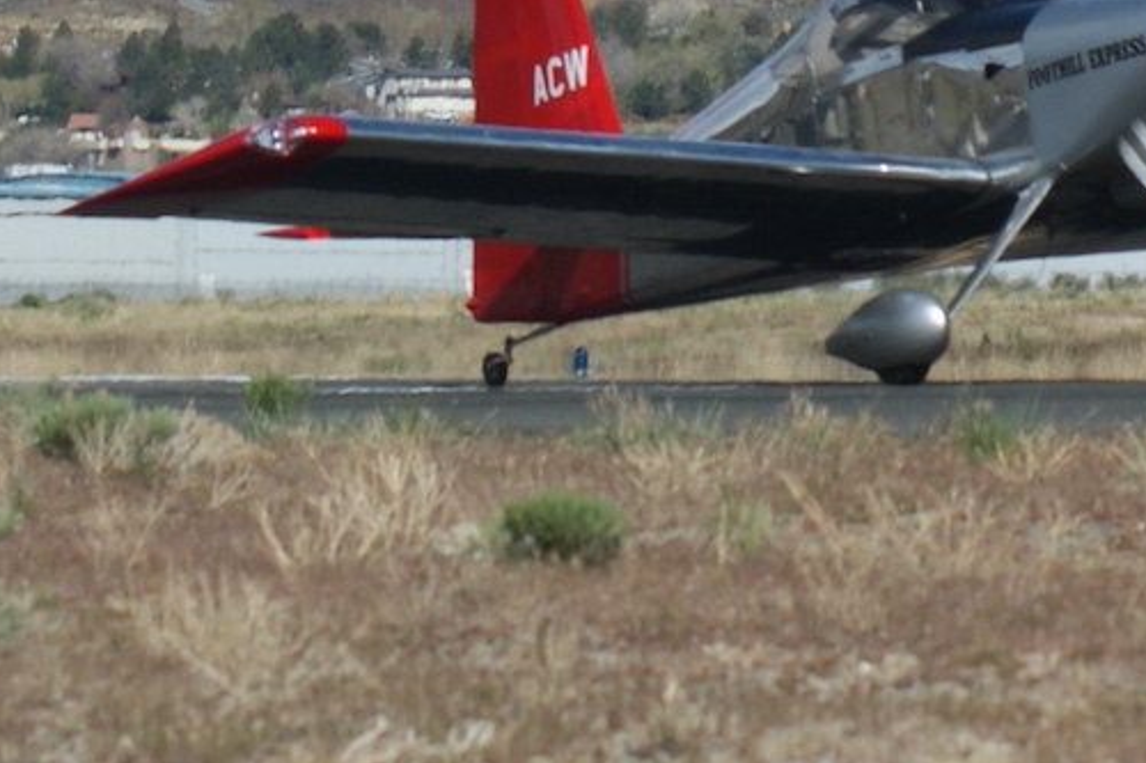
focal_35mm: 405
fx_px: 12888
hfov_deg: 5.1
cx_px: 1132
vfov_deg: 3.4
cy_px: -325
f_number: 10
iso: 100
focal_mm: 90
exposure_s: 1/200
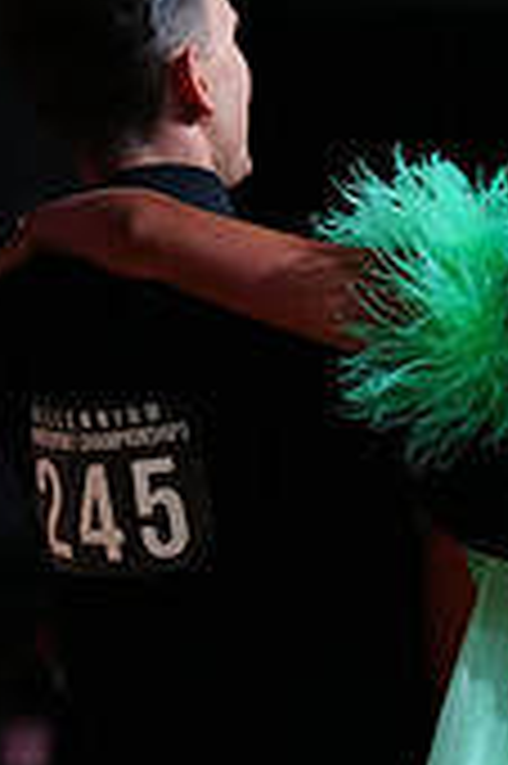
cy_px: 1264
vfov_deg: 4.3
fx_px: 9989
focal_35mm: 471
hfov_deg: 2.9
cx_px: 366
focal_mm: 138
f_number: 4
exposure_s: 1/400
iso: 4000
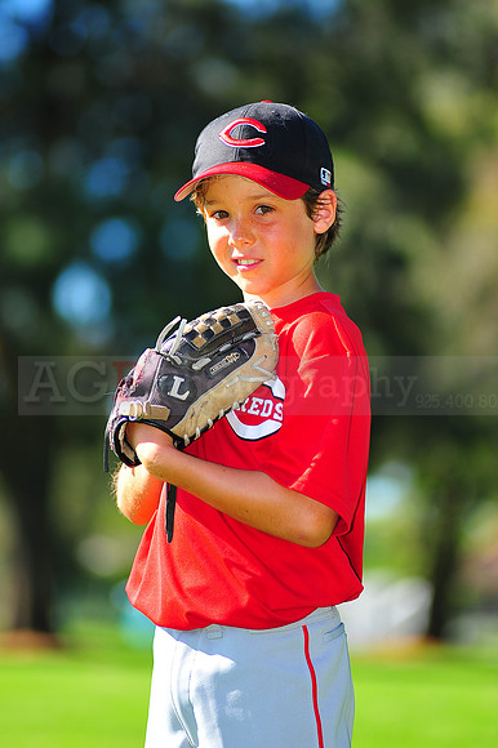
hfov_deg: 7.6
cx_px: 249
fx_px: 3739
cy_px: 374
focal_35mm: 180
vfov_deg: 11.4
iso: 200
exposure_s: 1/800
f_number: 3.5
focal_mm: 180
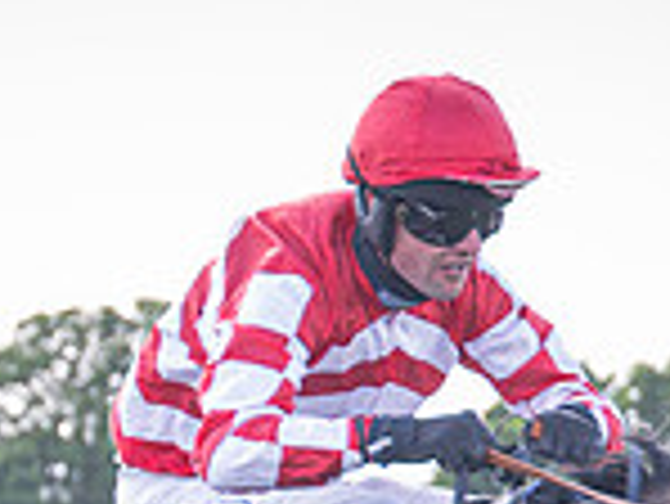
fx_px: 8581
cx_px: -254
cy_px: 1069
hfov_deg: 4.5
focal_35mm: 443
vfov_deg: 3.3
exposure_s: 1/1600
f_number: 2.8
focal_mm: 70
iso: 640
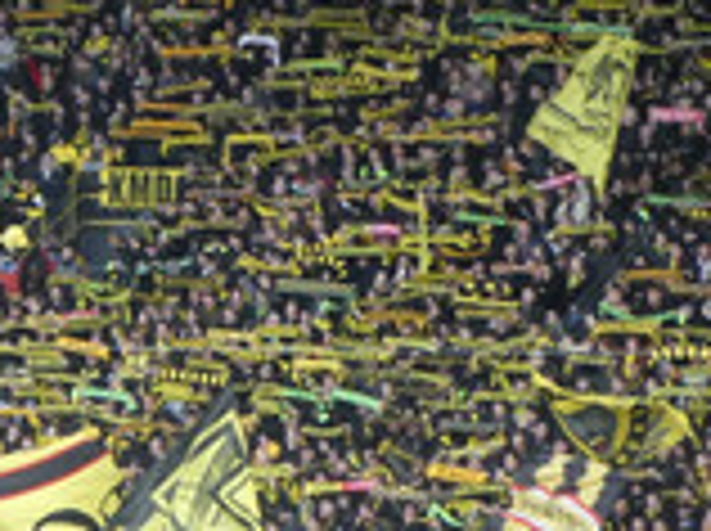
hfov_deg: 4.6
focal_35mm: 430
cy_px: 495
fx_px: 8819
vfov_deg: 3.4
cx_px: -225
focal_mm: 19
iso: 400
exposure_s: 1/125
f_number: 5.1
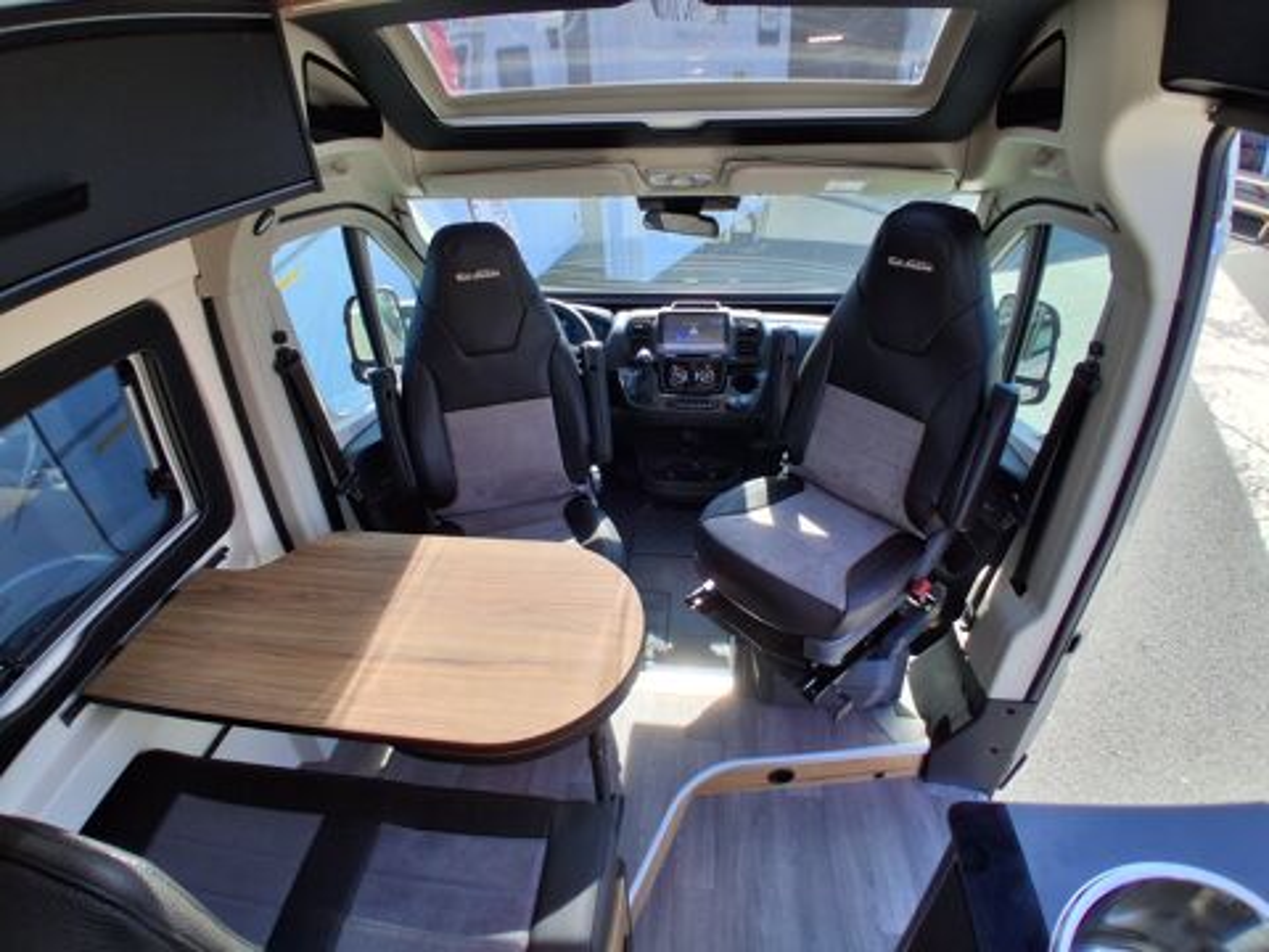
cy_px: 476
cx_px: 634
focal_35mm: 17
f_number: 2.2
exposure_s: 1/280
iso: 50
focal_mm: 1.4
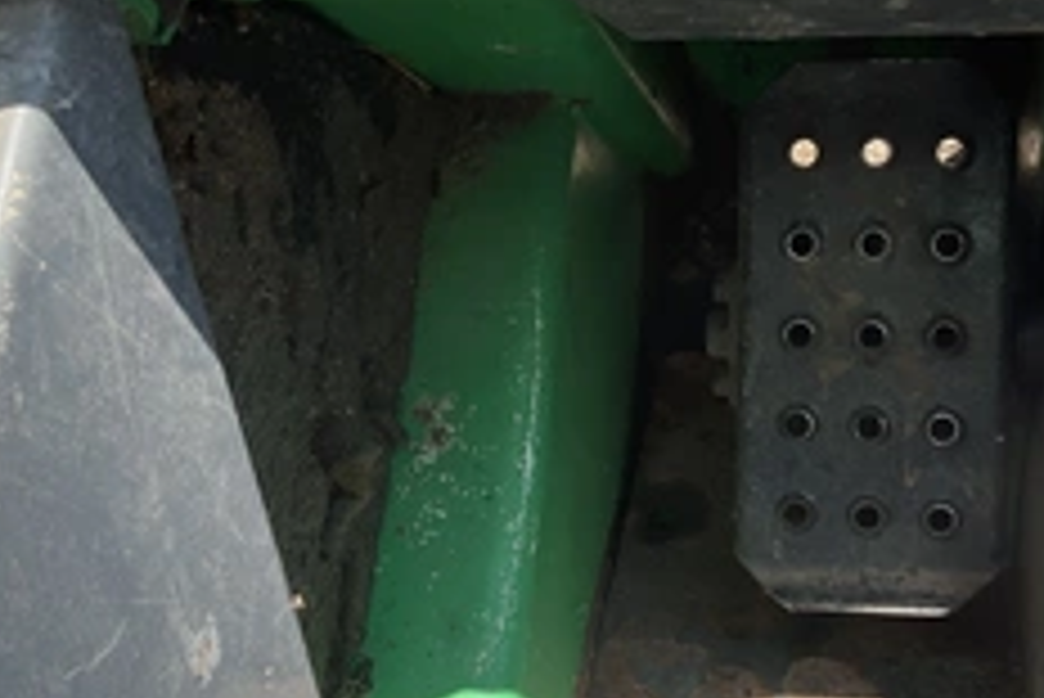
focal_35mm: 52
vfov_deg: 26.0
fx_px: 1509
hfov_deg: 38.1
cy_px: 378
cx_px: 612
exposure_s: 1/551
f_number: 1.8
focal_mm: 3
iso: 25
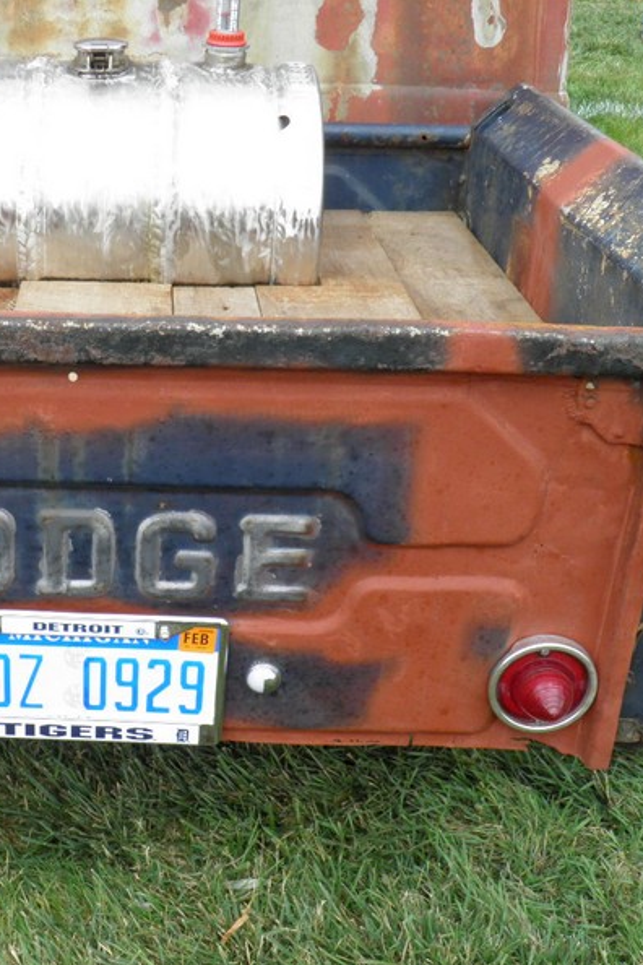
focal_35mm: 49
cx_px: 81
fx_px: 1313
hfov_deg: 26.7
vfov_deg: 40.3
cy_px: 486
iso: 50
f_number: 5.5
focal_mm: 6.3
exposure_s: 1/80
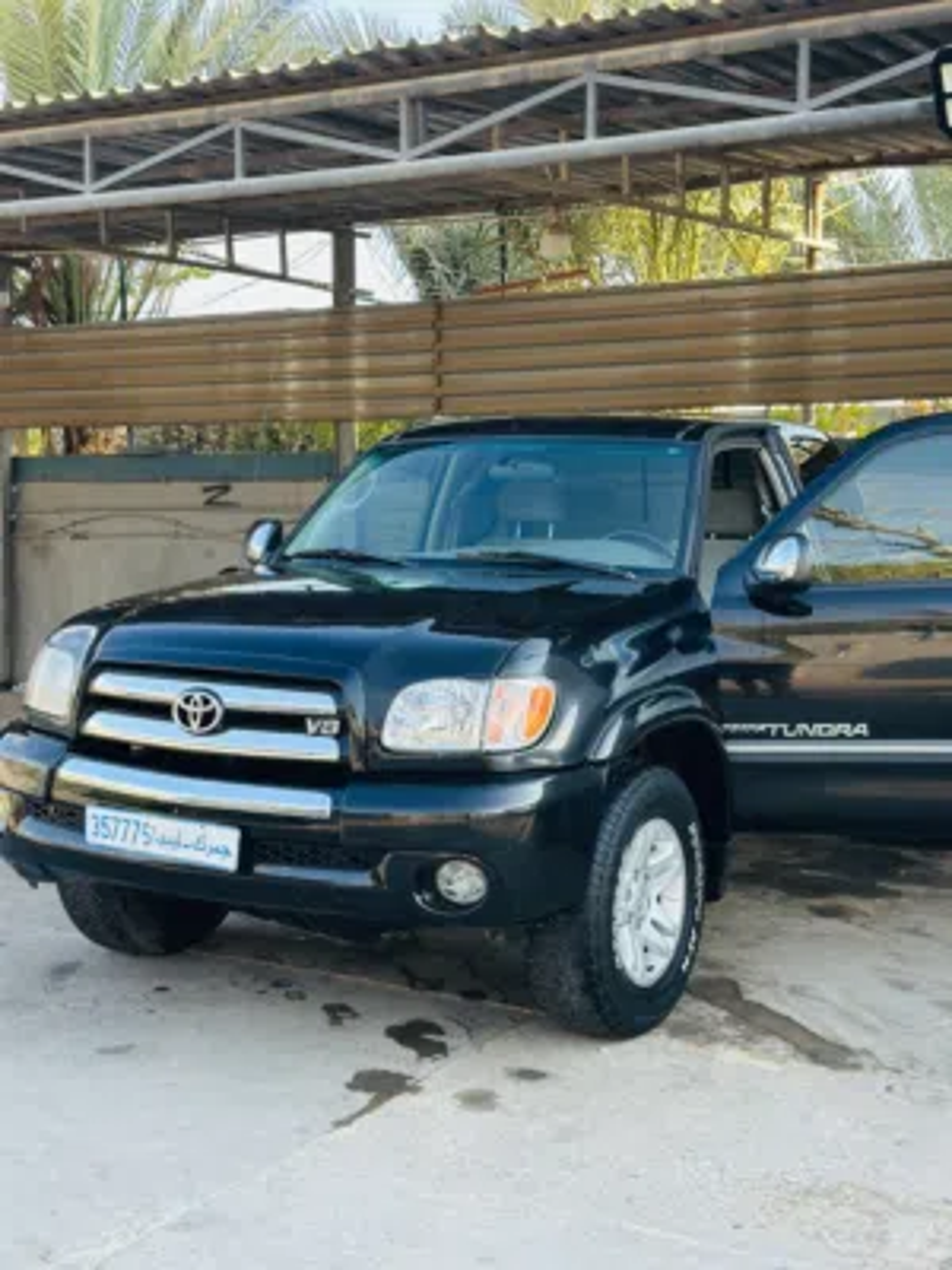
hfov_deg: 30.3
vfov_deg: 39.7
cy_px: 635
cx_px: 476
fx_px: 1760
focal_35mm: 48
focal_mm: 6.86
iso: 80
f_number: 1.78
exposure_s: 1/415
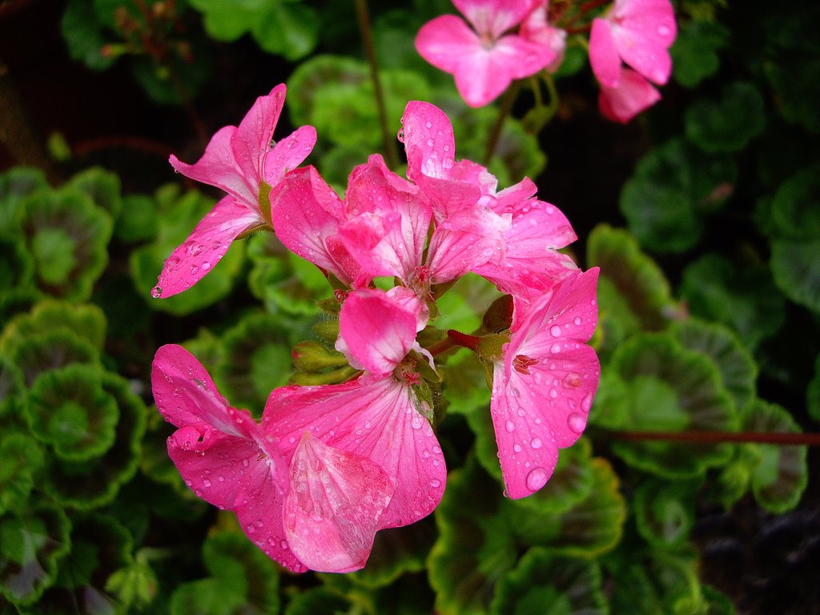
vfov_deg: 37.7
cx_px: 410
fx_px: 900
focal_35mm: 38
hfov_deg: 49.0
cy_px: 308
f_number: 2.8
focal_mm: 7.9
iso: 100
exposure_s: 1/125
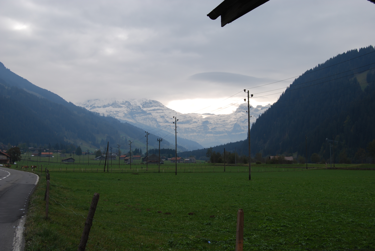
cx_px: 188
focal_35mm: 45
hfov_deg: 43.6
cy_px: 126
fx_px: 469
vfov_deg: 29.9
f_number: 8
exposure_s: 1/250
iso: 100
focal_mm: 30
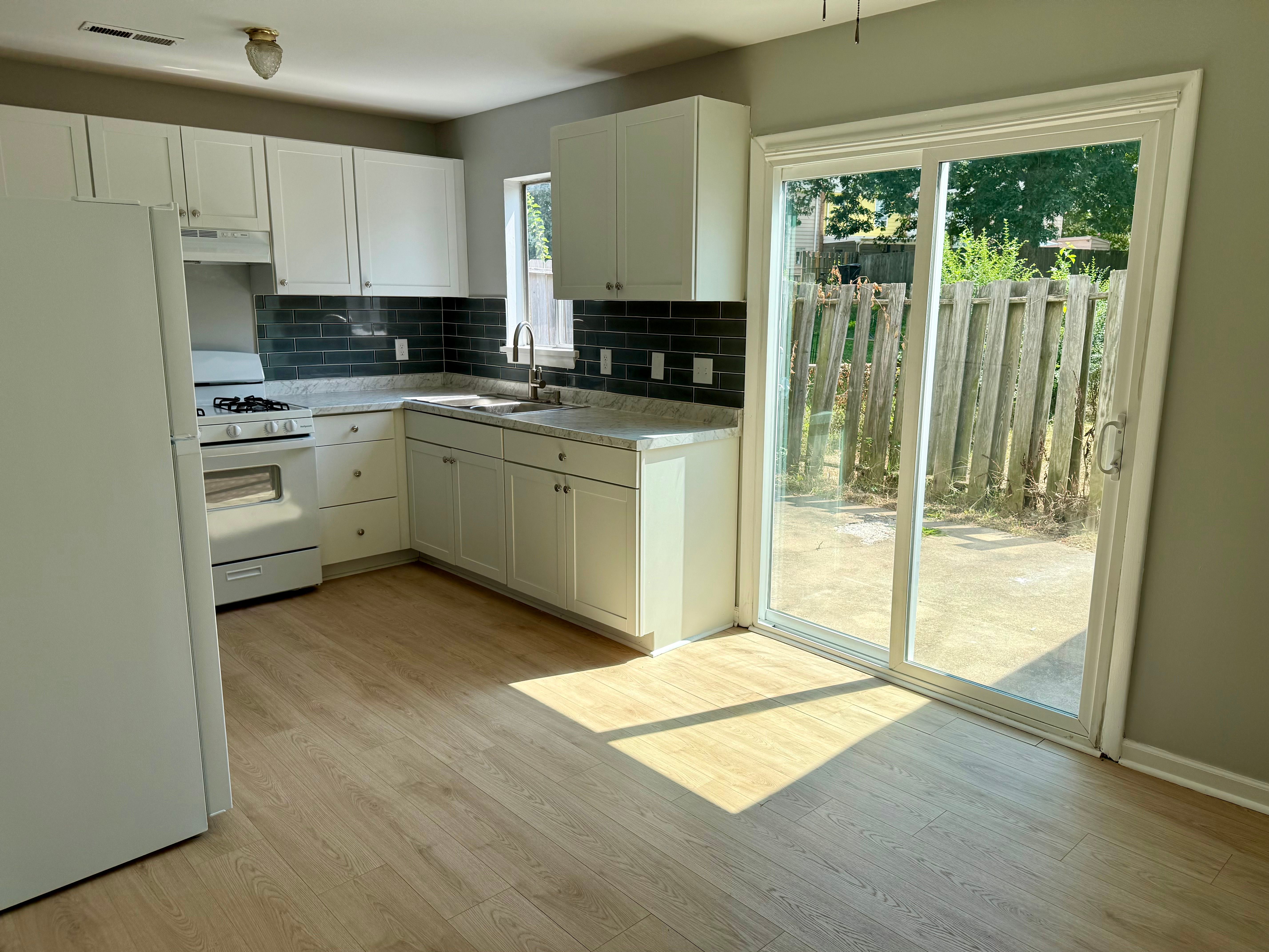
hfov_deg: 71.6
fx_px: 880
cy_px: 476
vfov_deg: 56.8
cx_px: 634
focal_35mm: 24
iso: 80
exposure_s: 1/1361
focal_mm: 6.76
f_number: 1.78
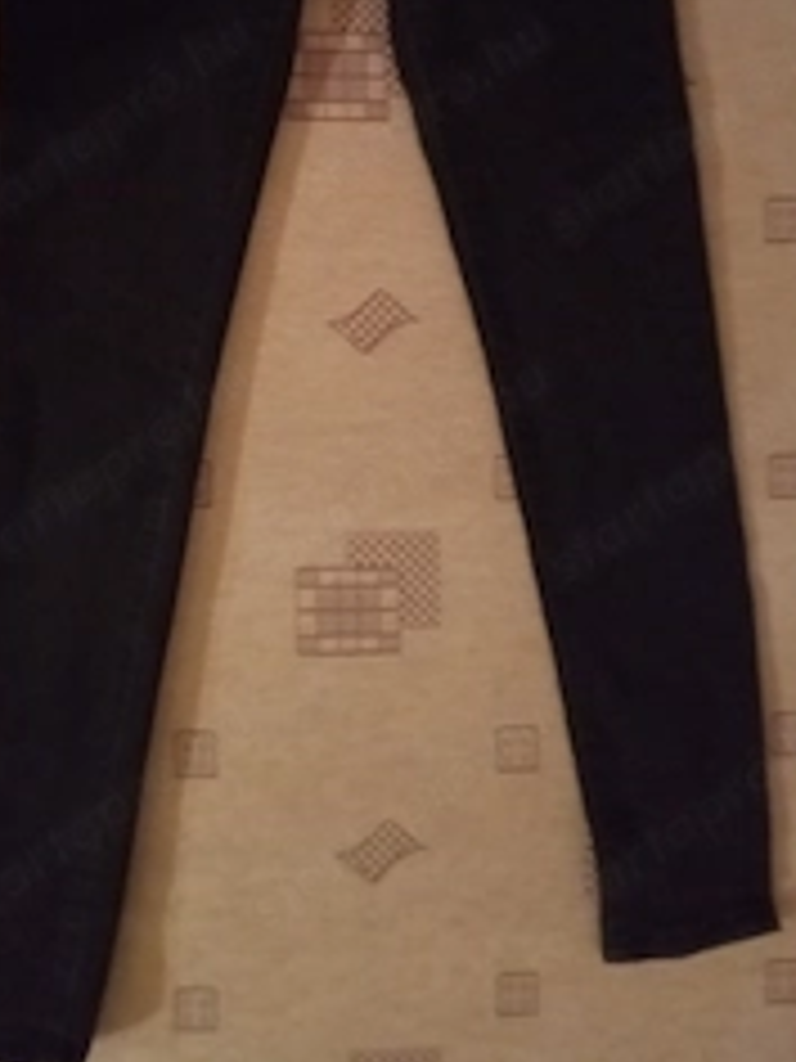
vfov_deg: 41.0
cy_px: 198
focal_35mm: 44
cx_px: 279
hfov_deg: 32.7
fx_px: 1349
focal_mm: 4.15
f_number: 1.8
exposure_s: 1/14.3
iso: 3596
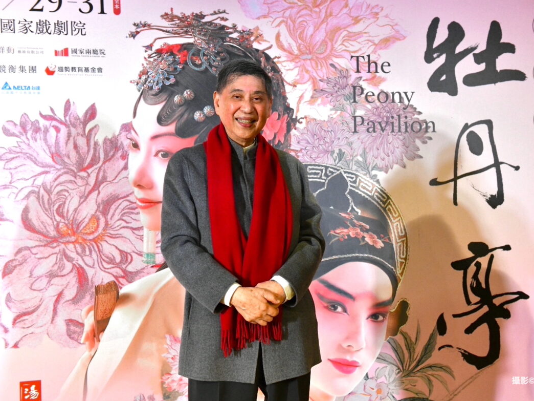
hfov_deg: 44.7
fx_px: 648
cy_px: 201
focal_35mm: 42
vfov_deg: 34.3
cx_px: 294
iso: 2000
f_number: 5
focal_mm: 38
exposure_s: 1/100
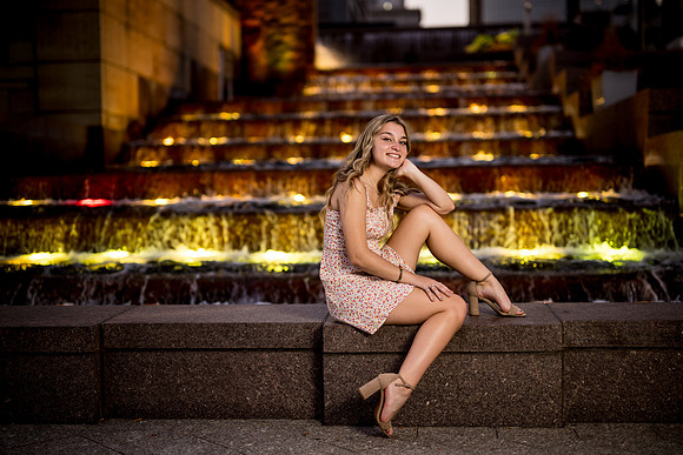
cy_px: 228
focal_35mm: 50
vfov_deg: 27.0
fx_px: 949
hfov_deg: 39.6
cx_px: 342
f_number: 1.4
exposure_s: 1/125
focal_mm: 50
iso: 160
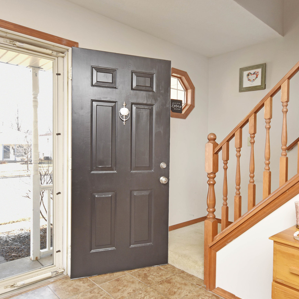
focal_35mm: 27
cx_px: 177
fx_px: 268
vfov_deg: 58.3
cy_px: 163
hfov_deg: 58.0
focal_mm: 11.5
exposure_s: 1/80
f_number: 4.5
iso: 200
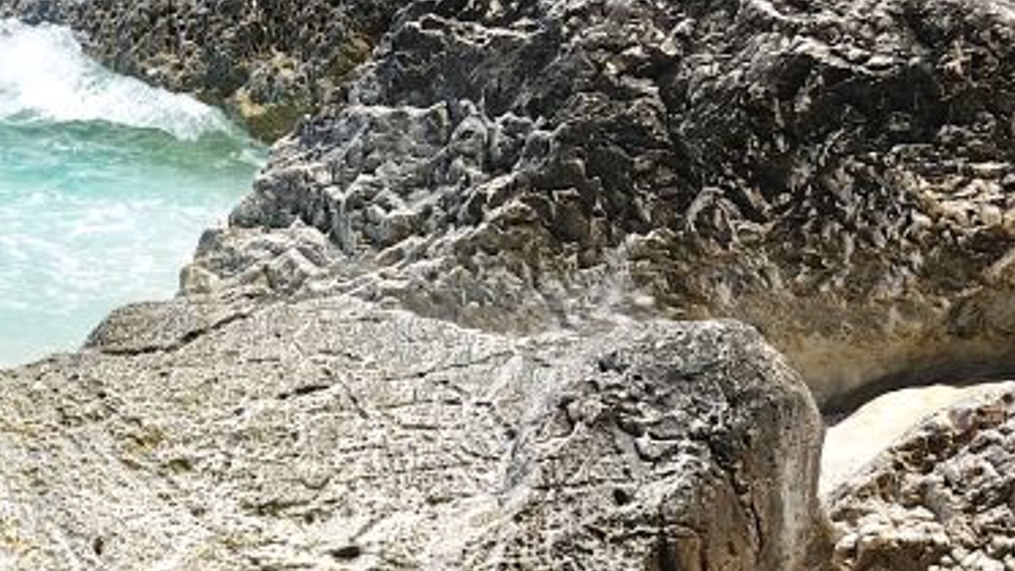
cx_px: -675
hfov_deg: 16.3
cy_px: 87
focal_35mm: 115
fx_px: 3096
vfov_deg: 10.5
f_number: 10
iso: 200
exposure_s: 1/60
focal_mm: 32
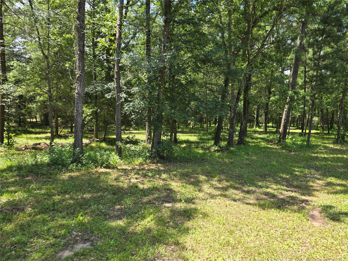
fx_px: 231
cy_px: 130
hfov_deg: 73.9
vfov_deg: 58.9
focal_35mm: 23
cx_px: 174
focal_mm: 6.3
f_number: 1.7
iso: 16
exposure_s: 1/180
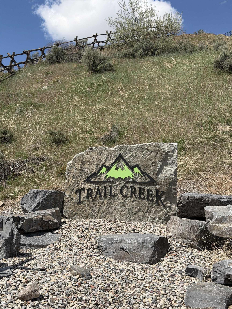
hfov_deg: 30.3
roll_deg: -0.8
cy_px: 154
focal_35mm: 48
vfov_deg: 39.7
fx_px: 429
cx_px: 116
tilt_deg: +5.1
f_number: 1.78
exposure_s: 1/6024
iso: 64
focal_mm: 6.76
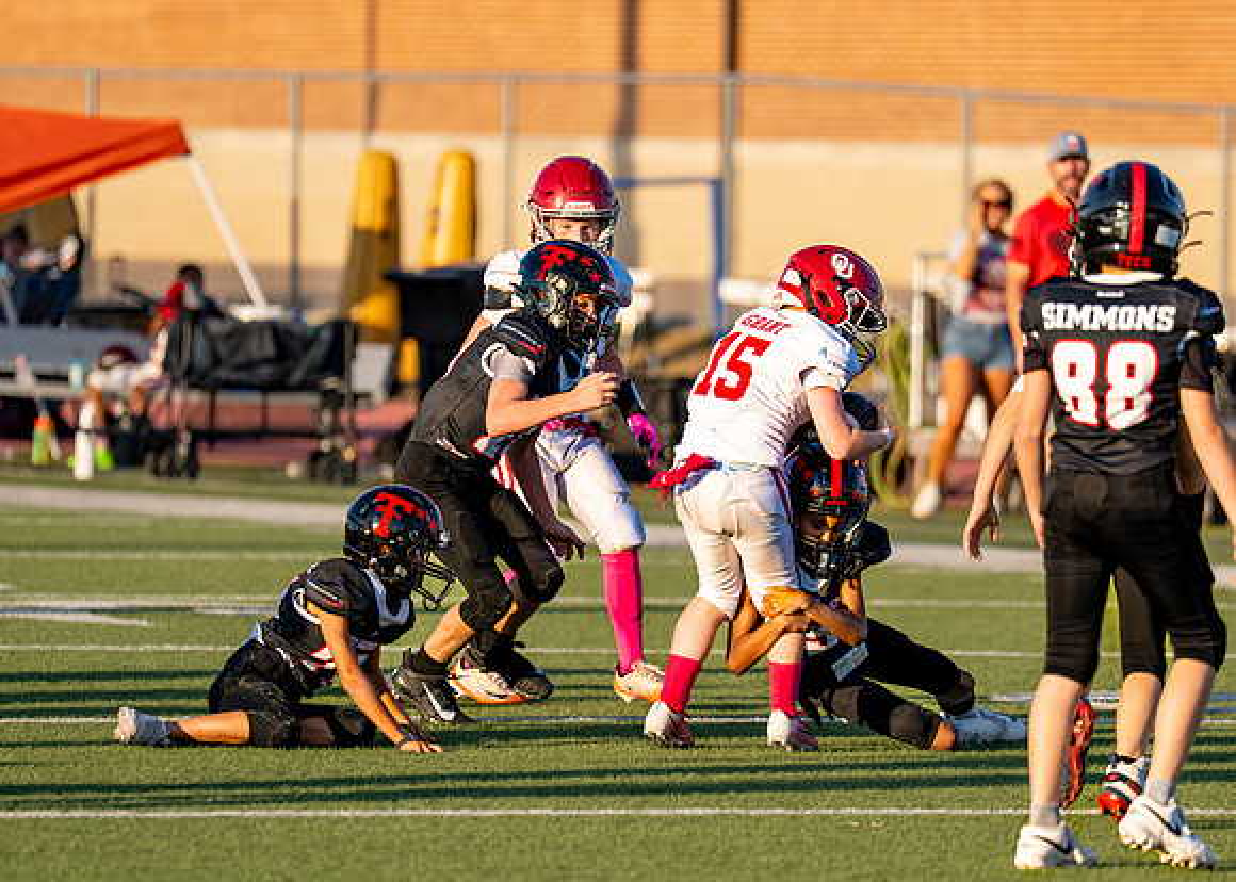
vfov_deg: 4.0
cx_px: 792
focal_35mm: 359
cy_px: 512
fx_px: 12583
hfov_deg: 5.6
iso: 100
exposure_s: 1/1250
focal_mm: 200
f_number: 2.8
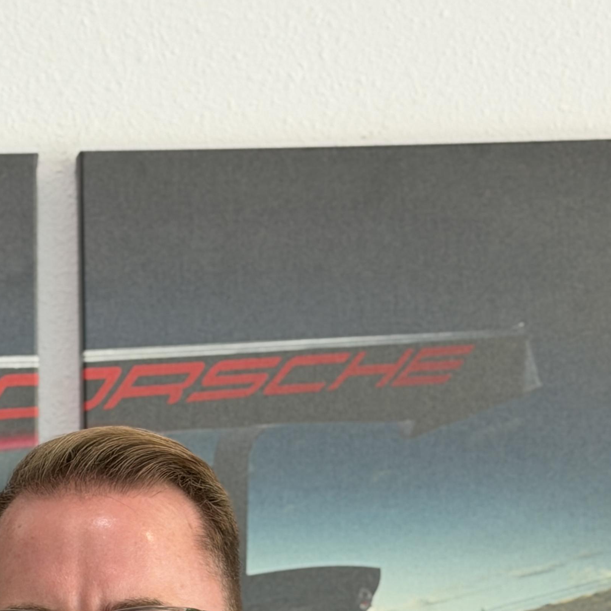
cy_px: 652
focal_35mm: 135
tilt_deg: +1.9
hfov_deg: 12.6
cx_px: -114
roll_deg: +1.0
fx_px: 2696
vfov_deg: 12.7
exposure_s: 1/60
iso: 50
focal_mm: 6.76
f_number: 1.78
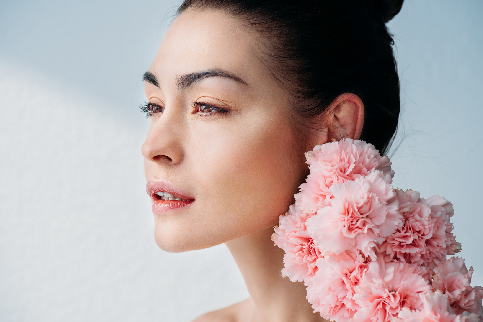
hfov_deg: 19.5
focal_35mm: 105
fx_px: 1409
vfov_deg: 13.0
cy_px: 161
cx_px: 242
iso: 250
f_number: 8
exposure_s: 1/200
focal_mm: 105
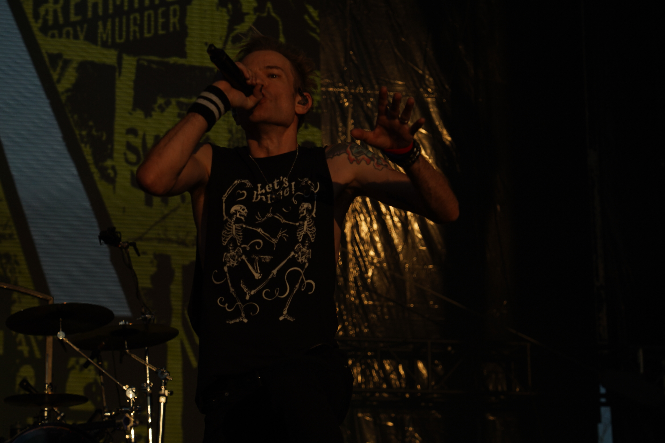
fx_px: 1939
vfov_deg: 13.0
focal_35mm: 105
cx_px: 332
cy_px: 222
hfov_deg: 19.5
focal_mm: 105
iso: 100
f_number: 8
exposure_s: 1/1000
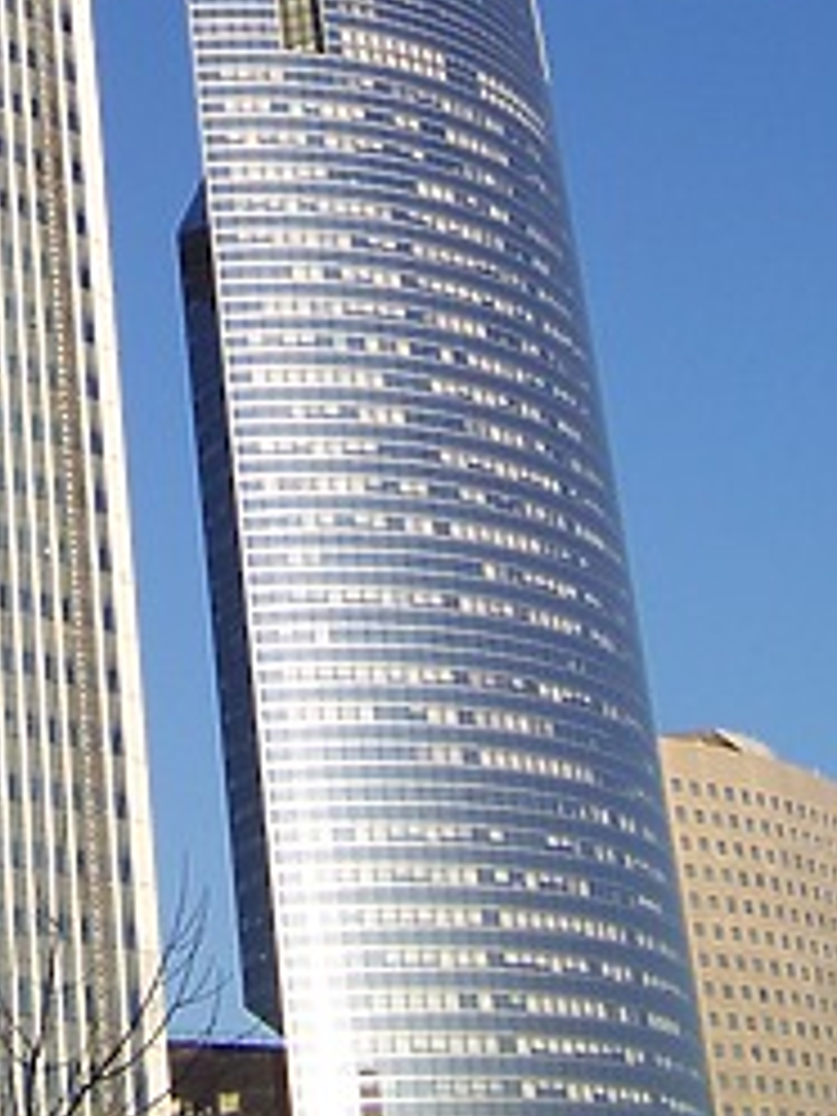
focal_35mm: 87
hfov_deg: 16.6
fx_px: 2805
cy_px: -86
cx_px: -18
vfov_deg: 21.4
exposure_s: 1/640
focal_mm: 5.85
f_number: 2.8
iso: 64
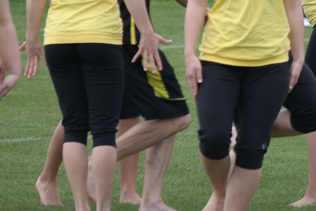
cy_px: 0
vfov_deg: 2.1
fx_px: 5818
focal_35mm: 663
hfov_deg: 3.1
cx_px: 252
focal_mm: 200
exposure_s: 1/250
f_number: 5.6
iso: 200
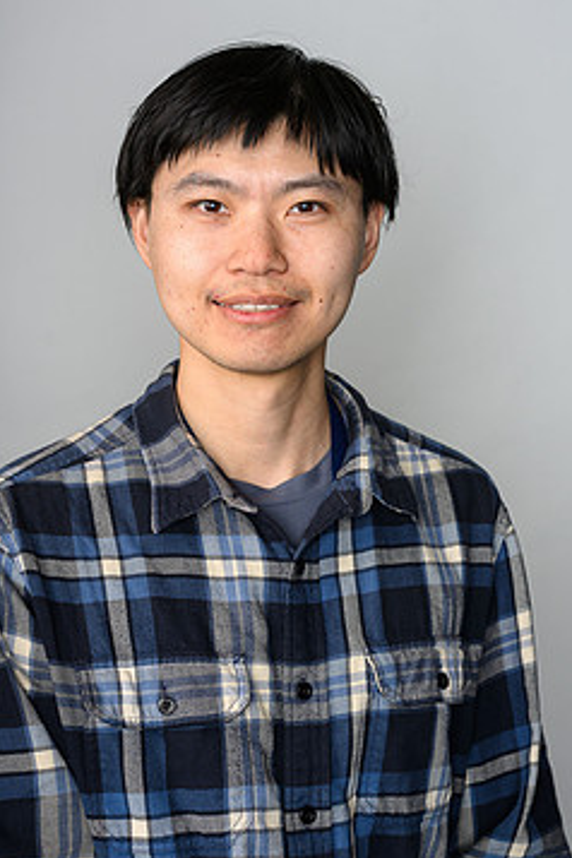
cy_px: 387
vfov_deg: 31.9
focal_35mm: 63
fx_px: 1501
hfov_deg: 21.6
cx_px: 262
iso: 200
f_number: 6.3
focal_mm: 50
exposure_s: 1/200
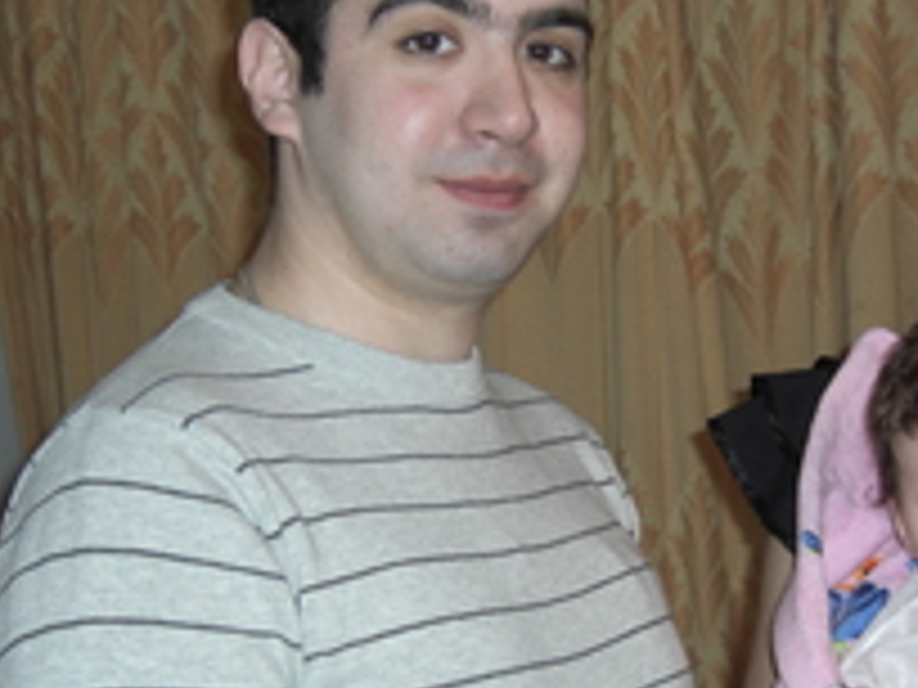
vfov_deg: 17.5
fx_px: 2228
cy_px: 481
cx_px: 670
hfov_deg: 23.1
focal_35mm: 84
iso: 100
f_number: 2.8
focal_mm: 7.9
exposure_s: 1/60
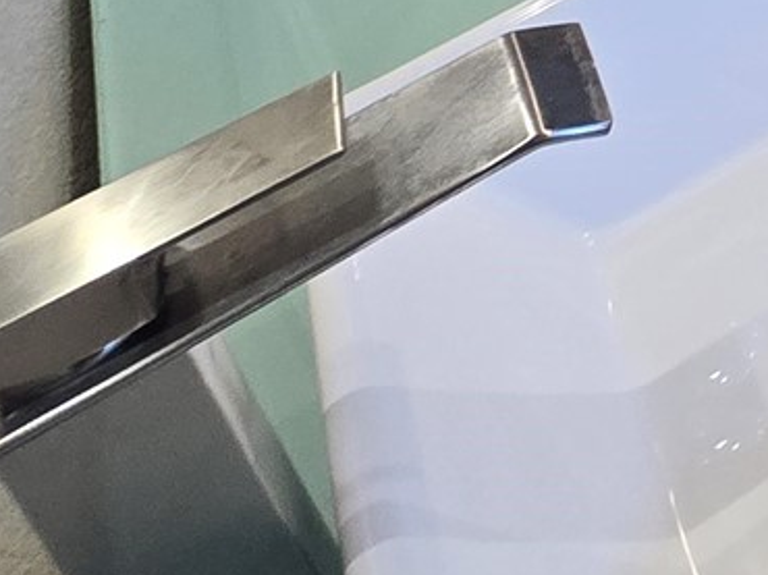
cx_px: 1887
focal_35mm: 72
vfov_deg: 13.0
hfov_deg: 14.7
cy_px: -942
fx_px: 1596
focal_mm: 2.2
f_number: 2.2
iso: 125
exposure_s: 1/60
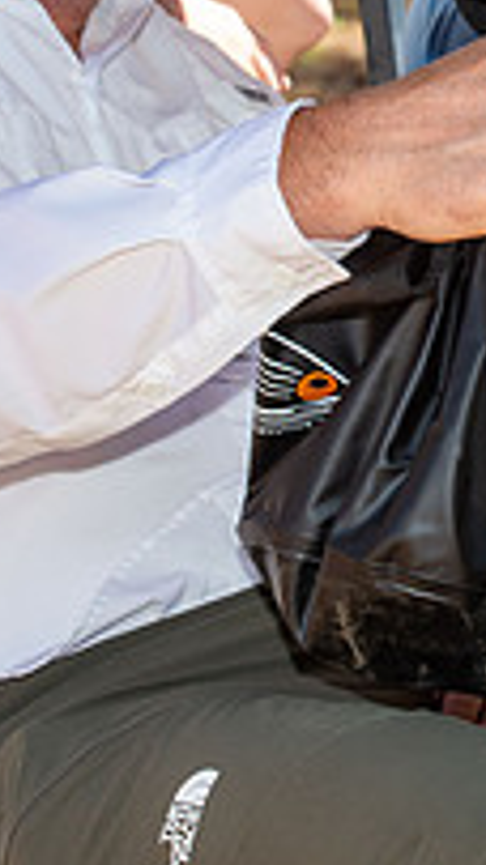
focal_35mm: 209
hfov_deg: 5.8
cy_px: 192
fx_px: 4794
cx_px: 554
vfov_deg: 10.3
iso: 640
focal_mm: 70
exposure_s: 1/250
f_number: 10
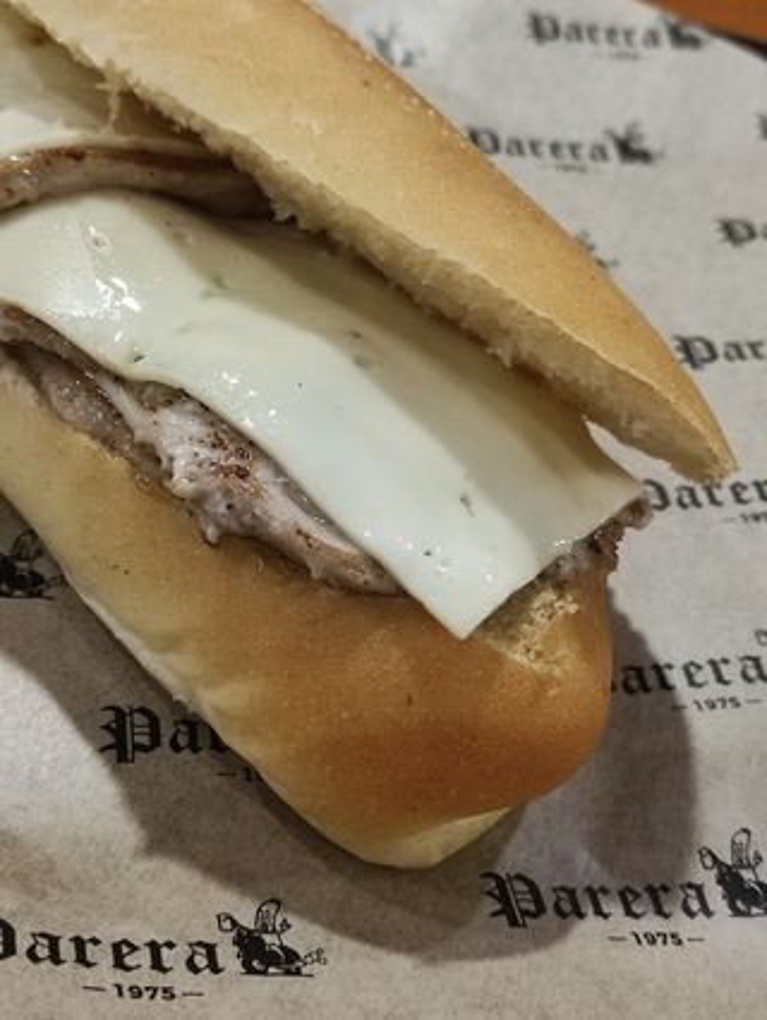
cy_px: 510
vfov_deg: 67.3
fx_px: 767
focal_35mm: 26
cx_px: 384
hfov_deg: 53.1
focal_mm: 4.71
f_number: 1.79
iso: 542
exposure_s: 1/50
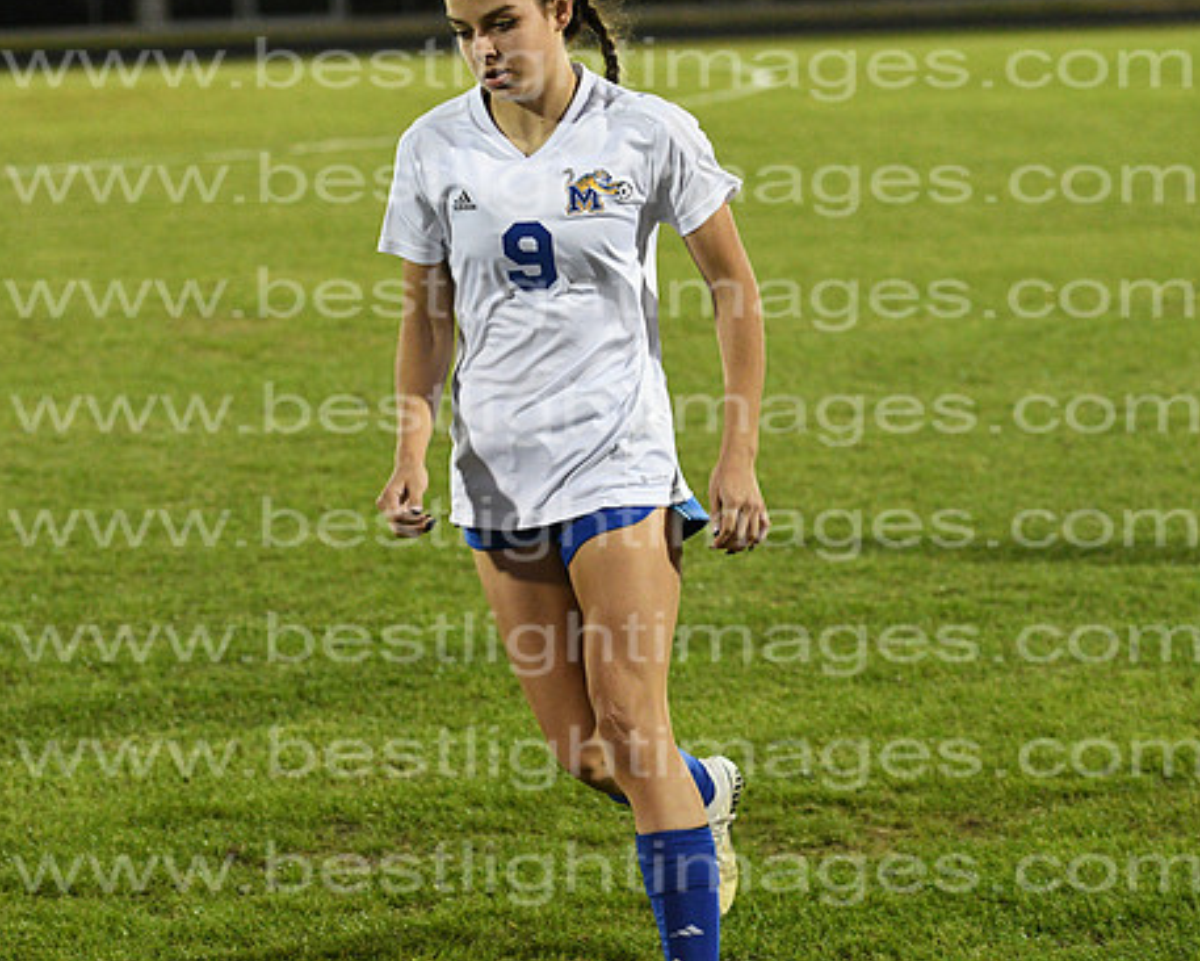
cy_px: 471
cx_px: 609
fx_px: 4441
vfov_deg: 12.4
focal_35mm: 125
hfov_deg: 15.4
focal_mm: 70
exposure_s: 1/800
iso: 5000
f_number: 2.8
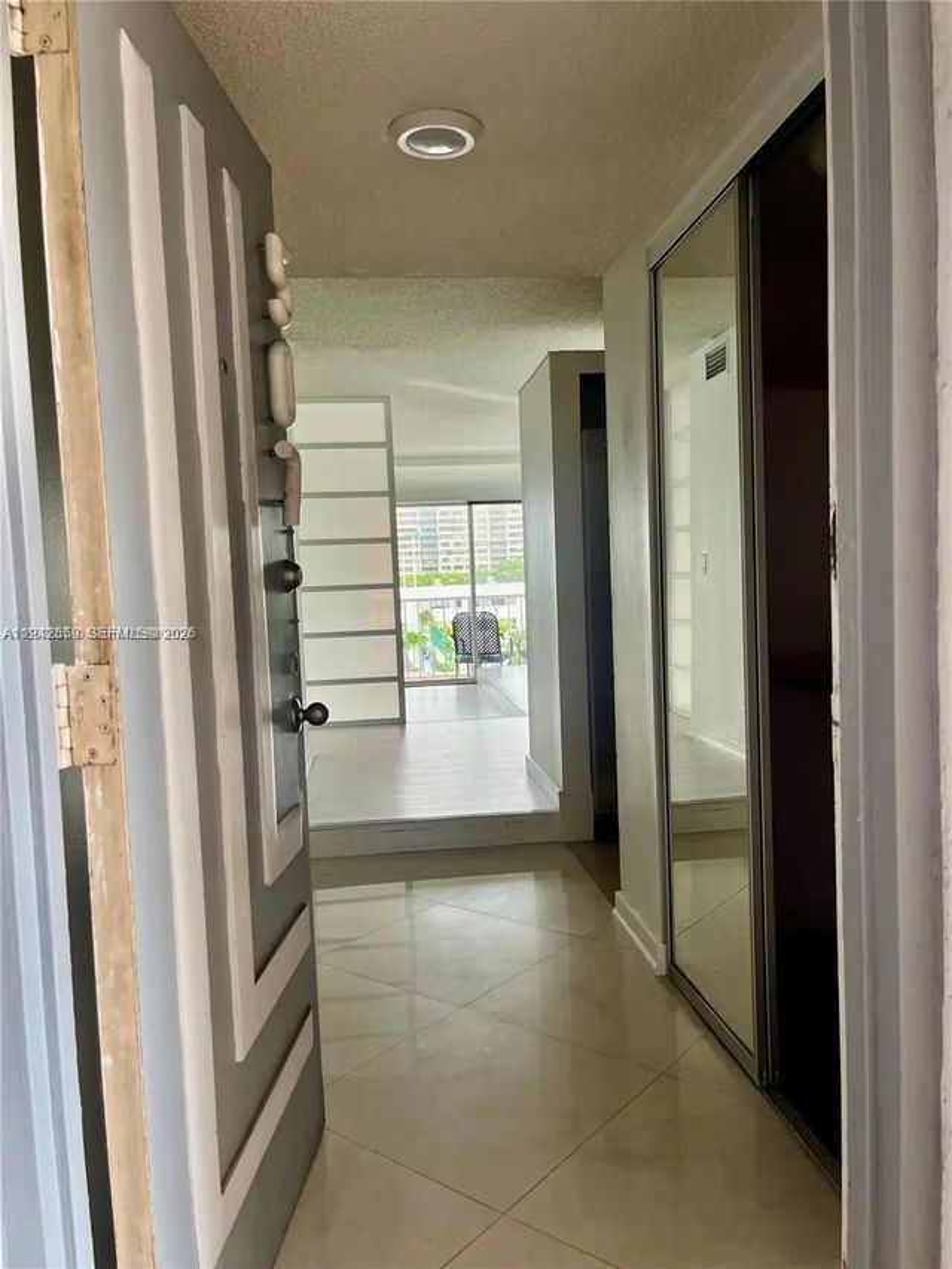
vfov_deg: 67.3
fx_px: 953
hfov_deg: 53.1
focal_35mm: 26
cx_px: 476
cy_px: 634
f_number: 1.6
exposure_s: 1/121
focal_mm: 5.1
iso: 64
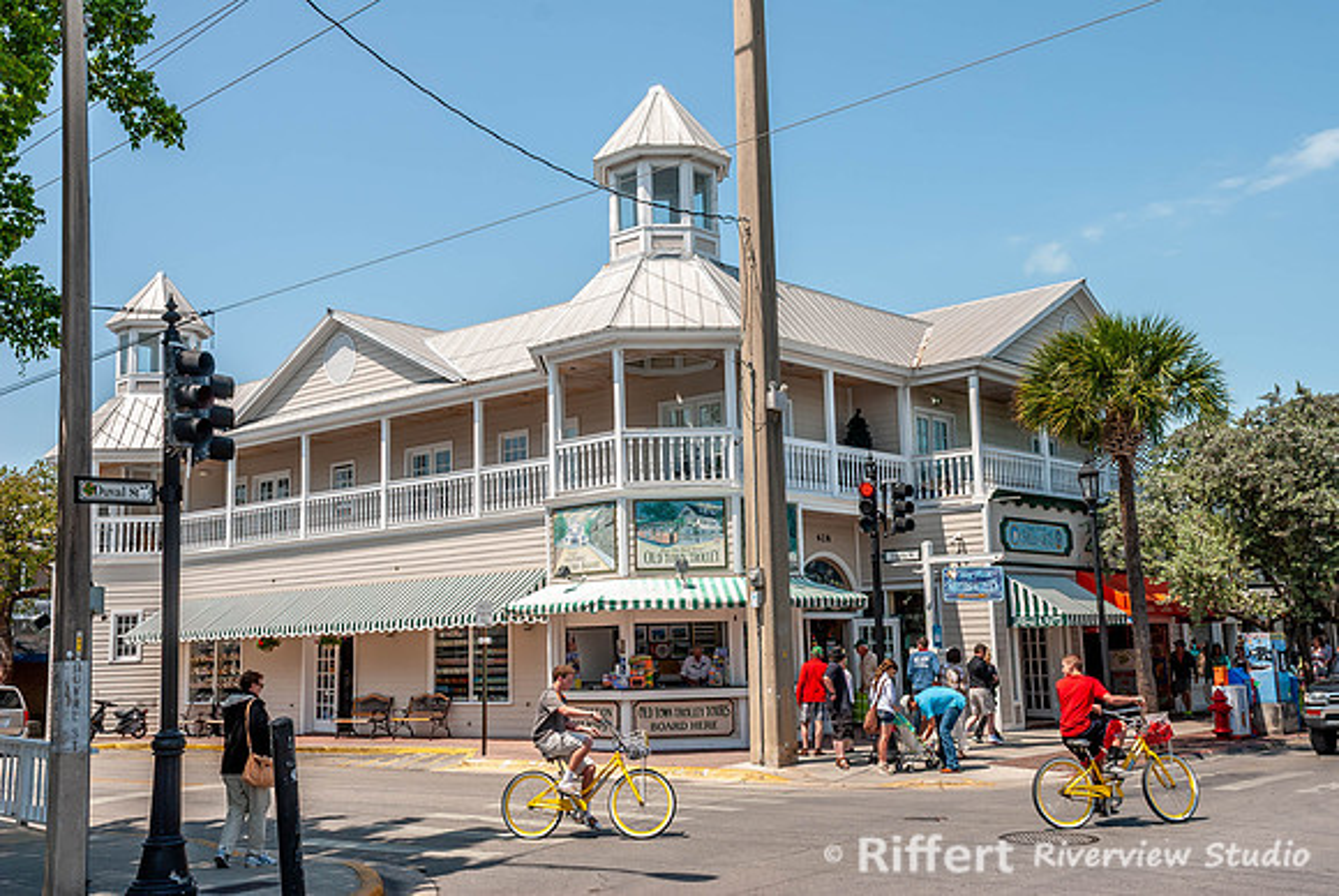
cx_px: 670
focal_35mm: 36
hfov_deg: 53.1
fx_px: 1340
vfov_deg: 37.0
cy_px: 448
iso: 100
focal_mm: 24
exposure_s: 1/250
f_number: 8
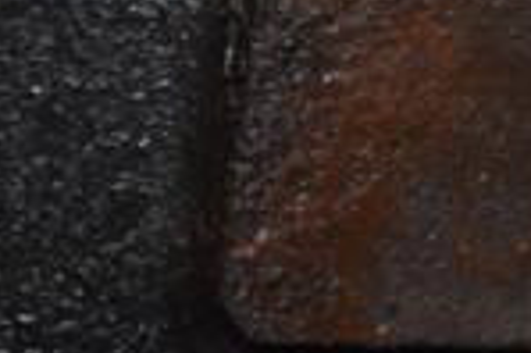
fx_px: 9356
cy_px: -18
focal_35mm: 635
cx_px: 837
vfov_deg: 2.2
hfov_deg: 3.2
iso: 800
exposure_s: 1/60
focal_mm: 105
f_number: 5.6
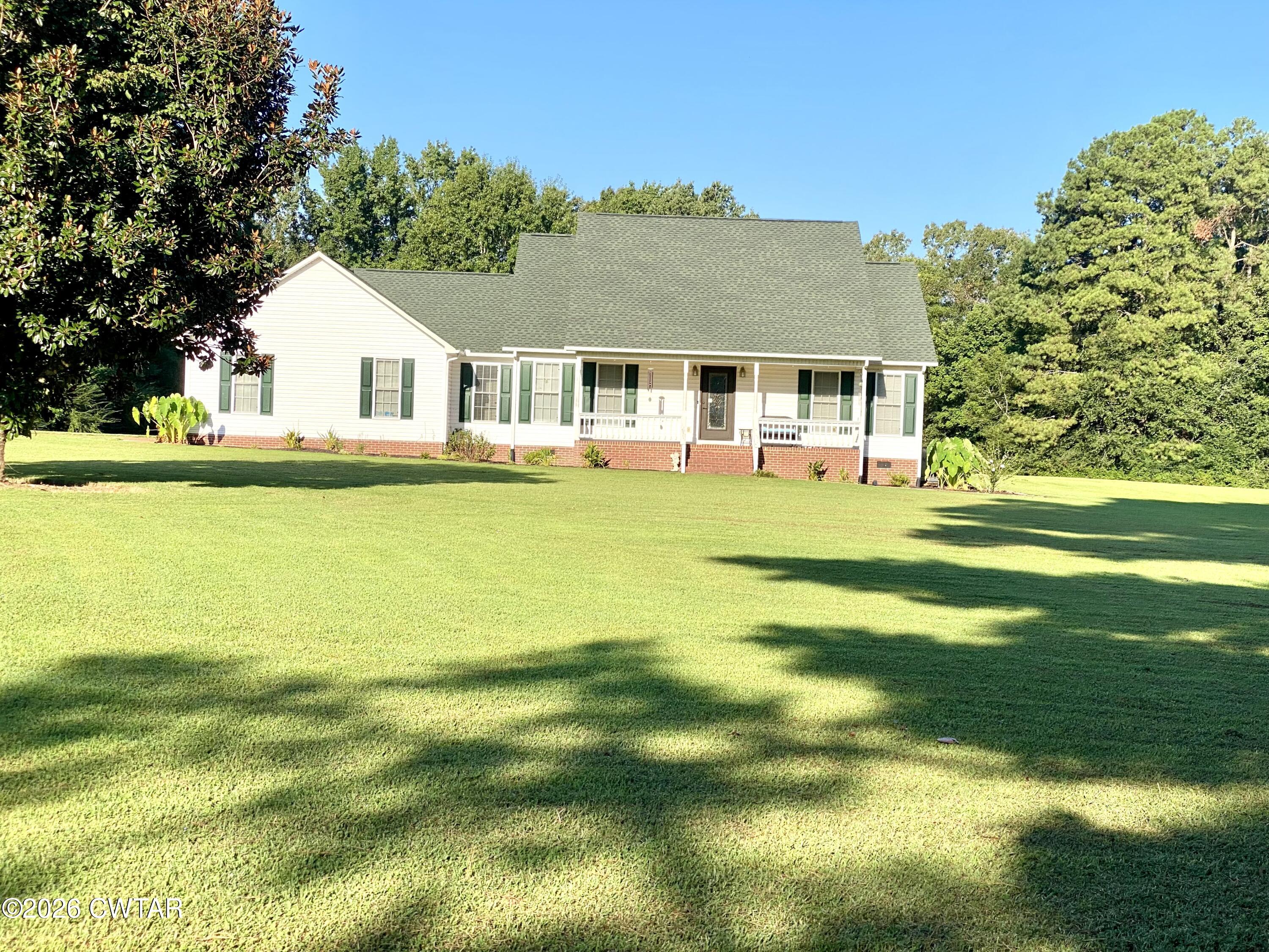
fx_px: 1906
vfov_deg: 28.0
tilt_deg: -1.2
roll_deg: -2.5
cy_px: 476
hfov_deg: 36.8
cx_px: 634
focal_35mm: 52
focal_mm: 6
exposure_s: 1/1043
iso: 20
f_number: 2
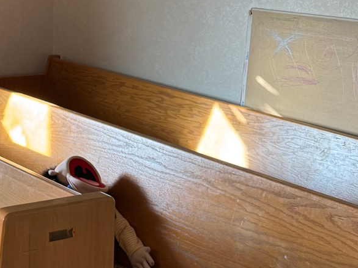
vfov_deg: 17.2
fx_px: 869
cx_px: -79
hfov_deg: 21.5
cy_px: -3
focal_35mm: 84
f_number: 1.78
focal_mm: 6.76
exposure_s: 1/60
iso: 125
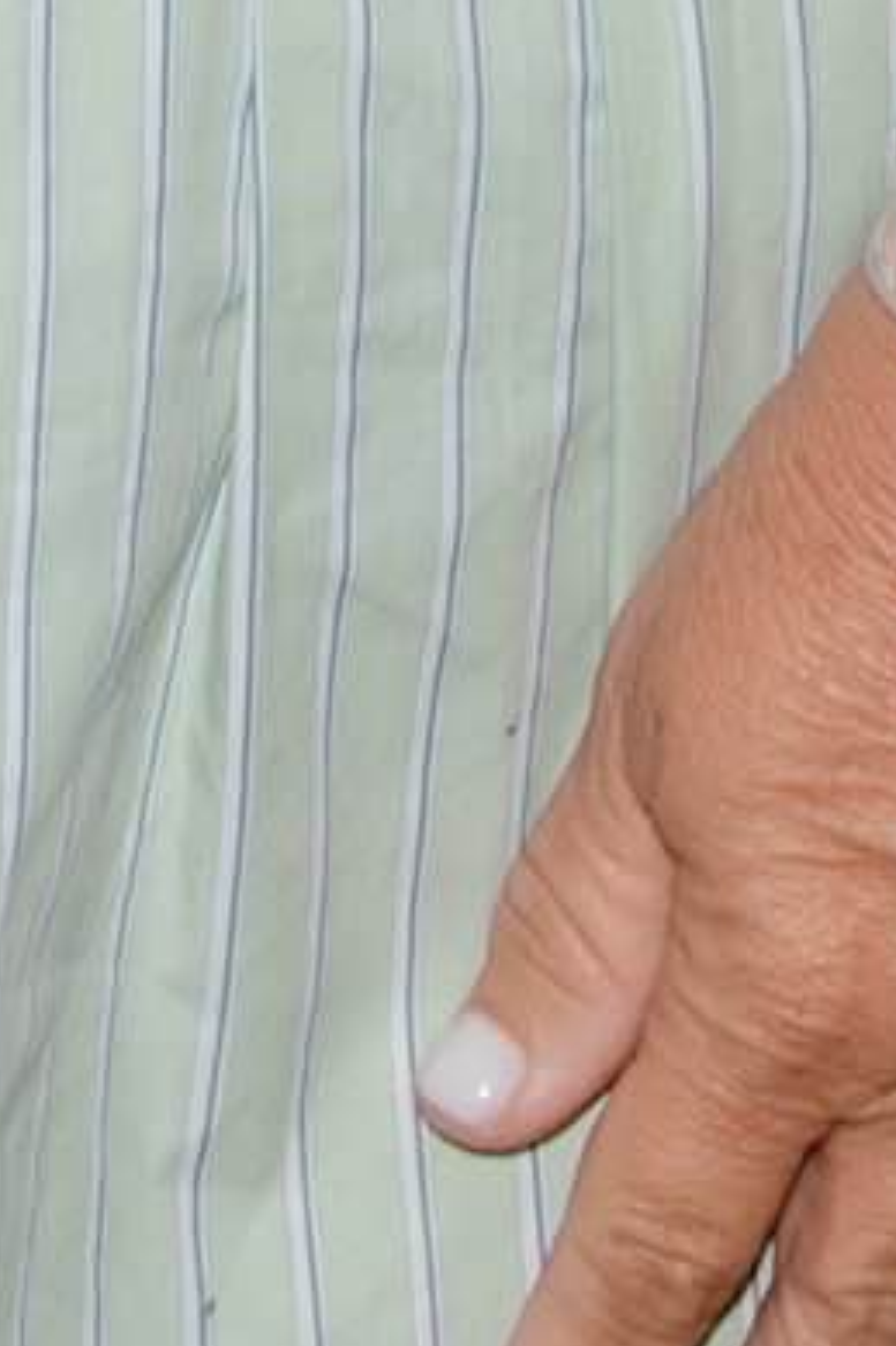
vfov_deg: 8.9
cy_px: -2792
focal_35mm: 185
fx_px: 6912
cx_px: -1522
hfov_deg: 6.9
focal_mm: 24
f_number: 14
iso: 200
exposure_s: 1/200
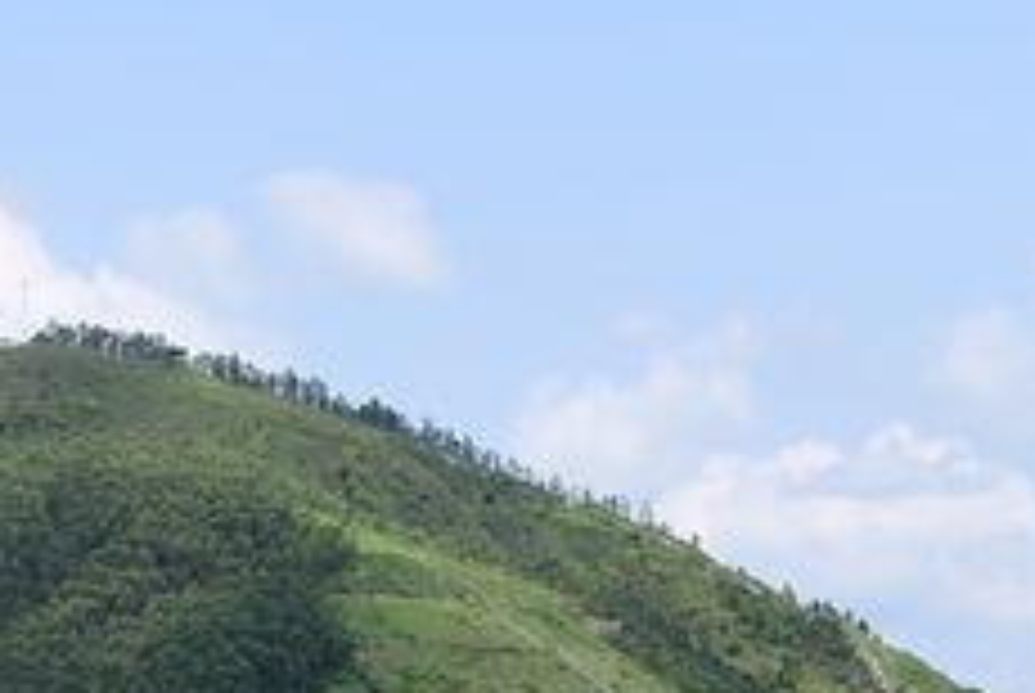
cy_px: 826
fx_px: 3598
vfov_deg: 10.8
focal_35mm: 125
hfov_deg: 15.9
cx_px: 1134
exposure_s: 1/640
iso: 100
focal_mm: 18
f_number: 5
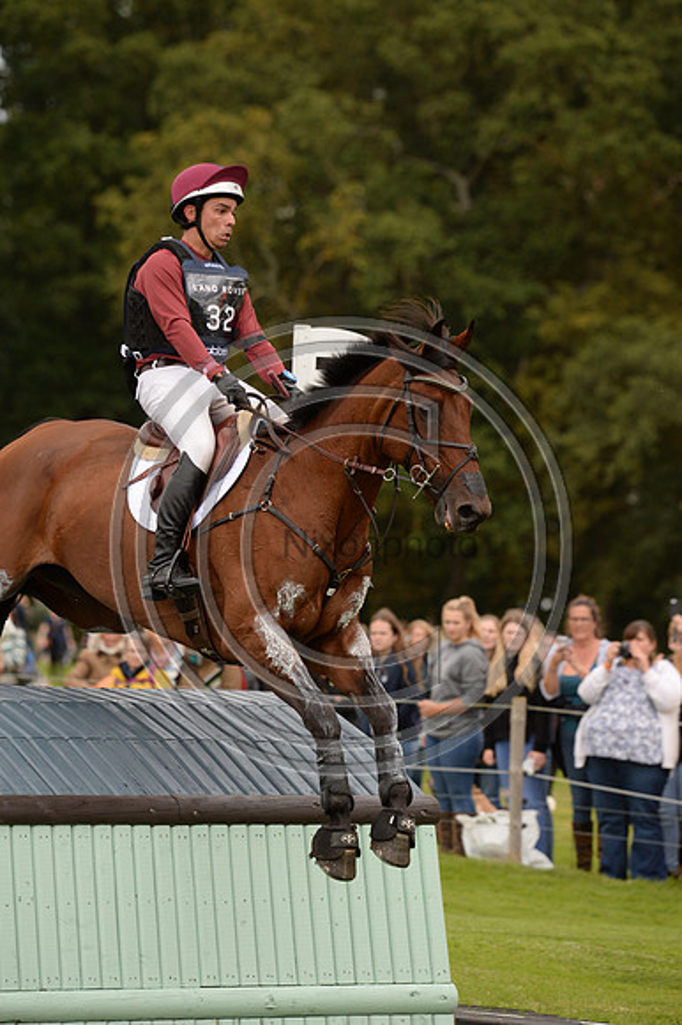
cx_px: 341
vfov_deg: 6.9
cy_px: 512
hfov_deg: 4.6
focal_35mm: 300
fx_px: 8535
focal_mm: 300
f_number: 7.1
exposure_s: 1/1000
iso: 1000
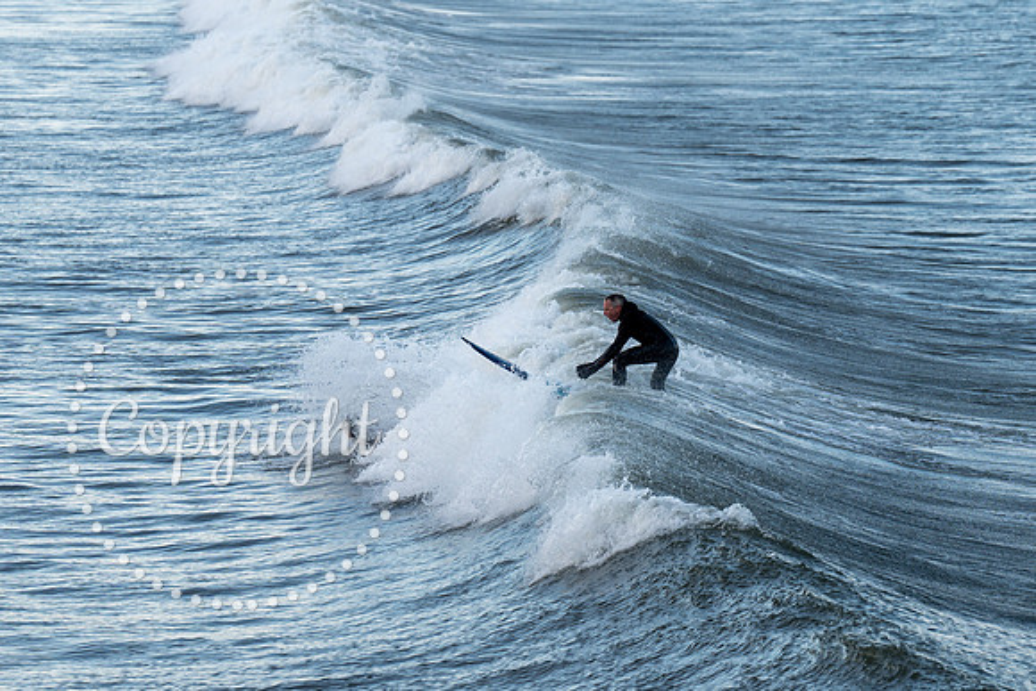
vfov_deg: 5.1
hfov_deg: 7.6
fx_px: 7824
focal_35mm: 272
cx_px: 683
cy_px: 312
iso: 320
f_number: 3.5
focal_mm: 180
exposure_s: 1/1600
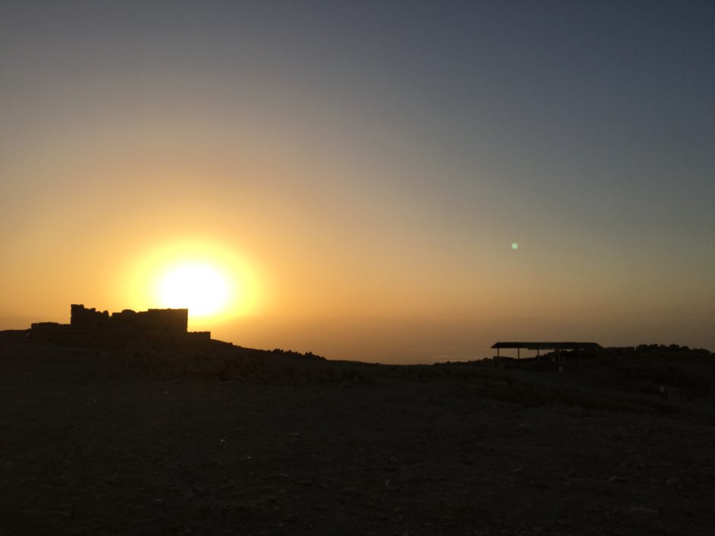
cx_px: 358
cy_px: 268
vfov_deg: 48.2
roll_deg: -0.7
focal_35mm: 29
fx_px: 599
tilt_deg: +5.8
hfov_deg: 61.7
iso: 25
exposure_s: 1/3077
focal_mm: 4.15
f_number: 2.2
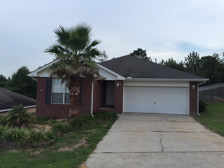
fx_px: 188
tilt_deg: +1.3
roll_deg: -2.3
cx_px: 112
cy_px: 84
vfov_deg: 48.2
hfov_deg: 61.7
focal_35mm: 29
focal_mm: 4.15
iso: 32
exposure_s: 1/460
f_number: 2.2
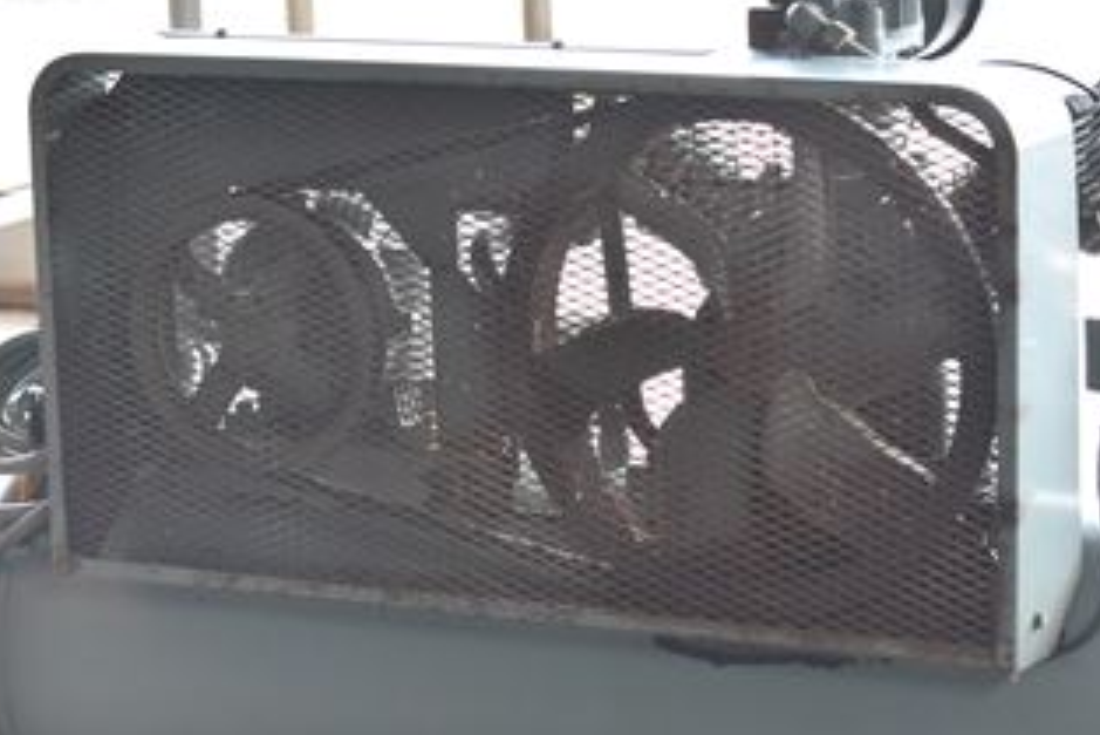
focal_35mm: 132
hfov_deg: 15.5
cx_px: 650
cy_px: 485
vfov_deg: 10.4
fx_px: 4029
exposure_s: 1/20
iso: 1250
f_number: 6.3
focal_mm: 55
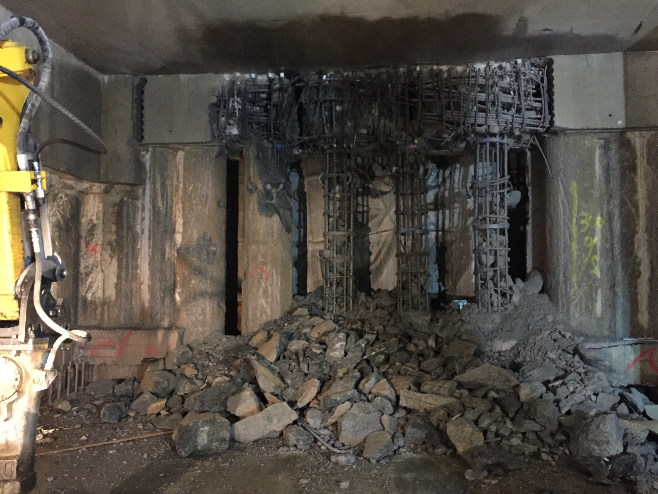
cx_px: 329
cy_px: 247
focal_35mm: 29
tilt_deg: +3.9
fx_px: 551
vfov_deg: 48.2
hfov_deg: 61.7
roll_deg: -1.3
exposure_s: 1/17
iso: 640
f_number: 2.2
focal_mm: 4.15
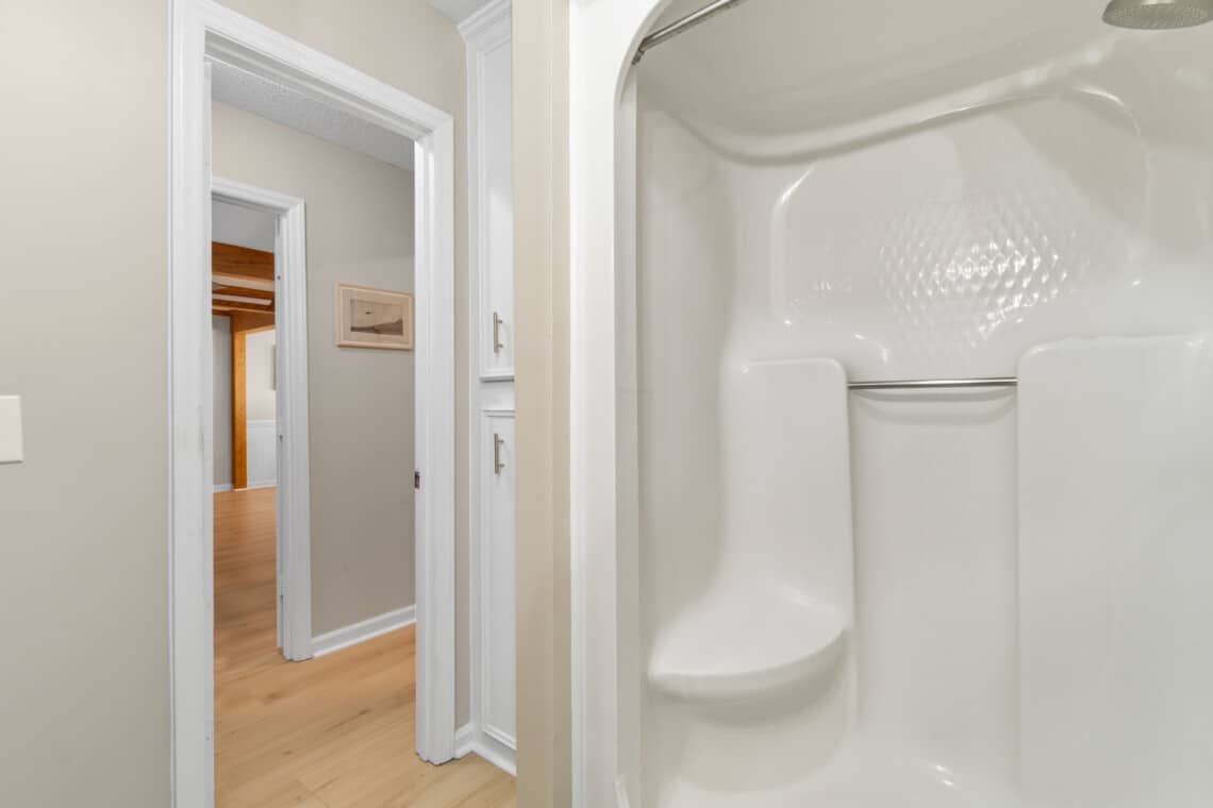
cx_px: 606
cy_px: 404
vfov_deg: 77.3
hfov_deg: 100.4
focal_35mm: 15
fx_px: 505
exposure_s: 1/6
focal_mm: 10
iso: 100
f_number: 4.5
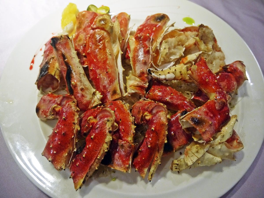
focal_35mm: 28
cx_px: 132
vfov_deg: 49.7
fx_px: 214
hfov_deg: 63.4
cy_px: 99
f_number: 3.5
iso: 1000
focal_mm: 14
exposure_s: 1/60
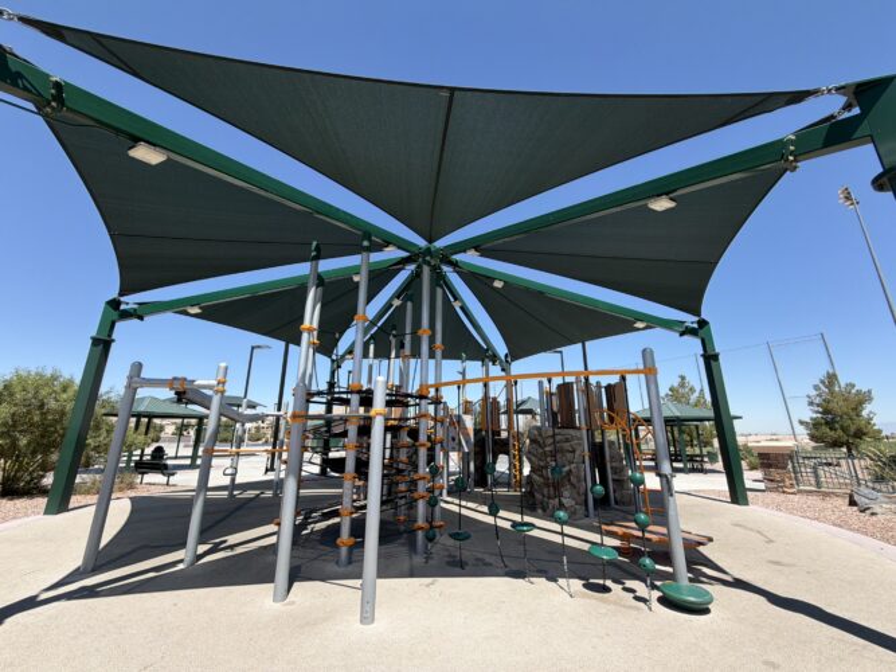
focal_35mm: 14
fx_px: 362
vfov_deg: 85.7
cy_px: 336
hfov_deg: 102.1
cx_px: 448
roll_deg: -0.1
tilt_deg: +16.1
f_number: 2.2
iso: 25
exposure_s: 1/770
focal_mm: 2.22
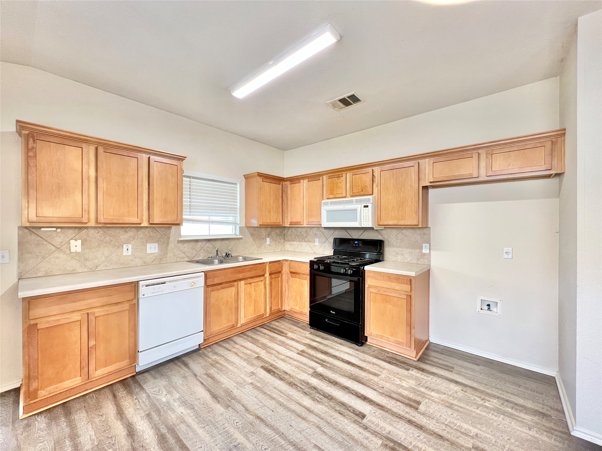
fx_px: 226
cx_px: 301
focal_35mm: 13
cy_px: 226
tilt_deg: -0.2
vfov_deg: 89.9
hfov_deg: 106.2
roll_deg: -0.1
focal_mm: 1.57
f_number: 1.8
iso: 160
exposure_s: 1/60
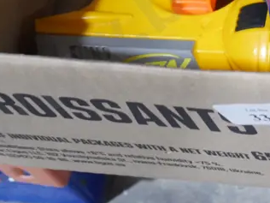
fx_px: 1061
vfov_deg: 10.4
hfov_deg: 14.0
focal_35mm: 136
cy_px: -123
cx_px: 334
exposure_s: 1/60
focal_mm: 21
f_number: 4.6
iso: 1000
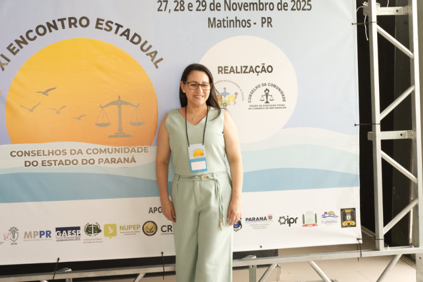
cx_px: 176
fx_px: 576
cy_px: 119
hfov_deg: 40.2
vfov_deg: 27.5
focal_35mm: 49
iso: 500
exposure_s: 1/100
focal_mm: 35
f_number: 4.5
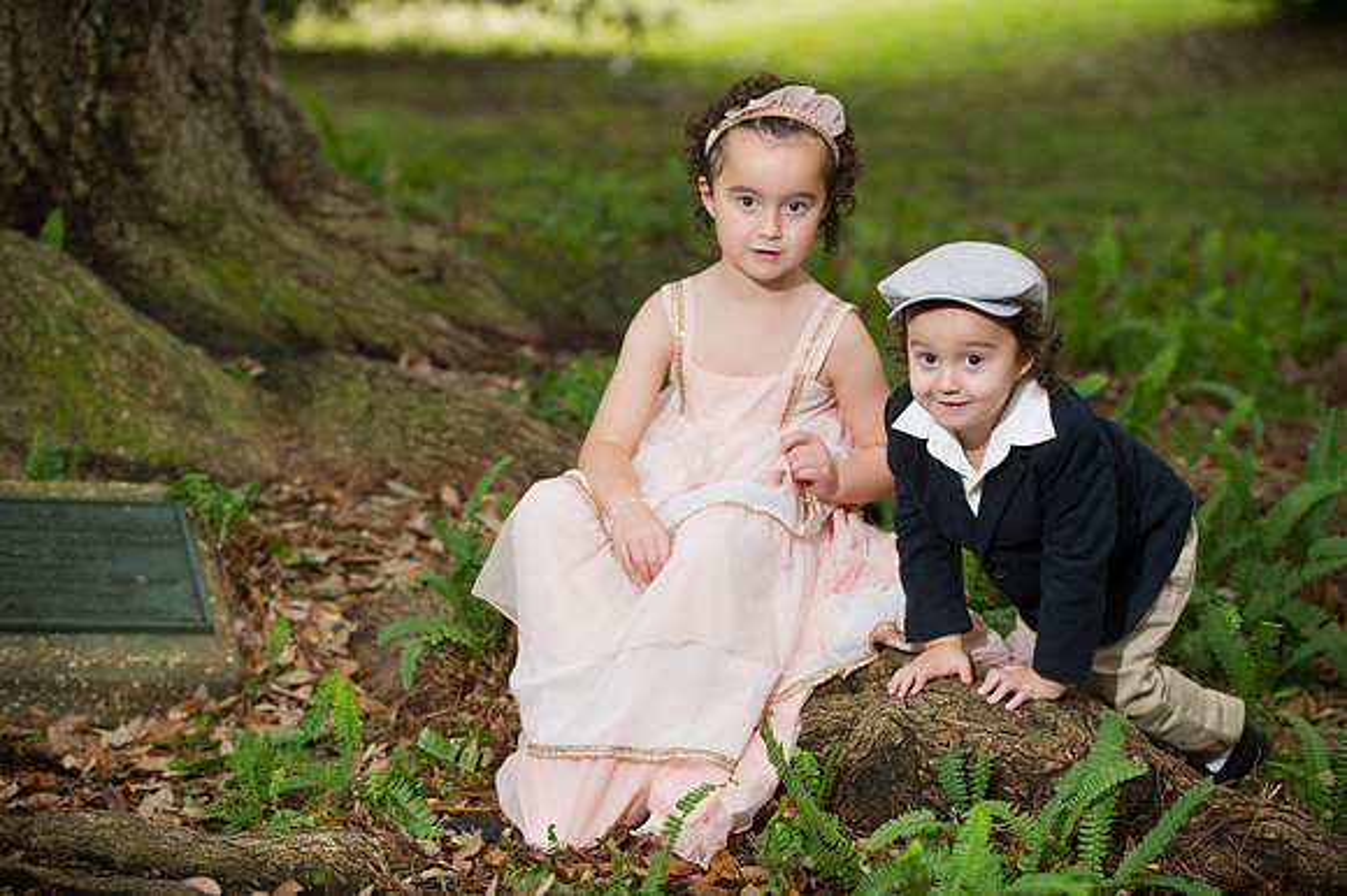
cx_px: 674
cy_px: 448
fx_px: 3926
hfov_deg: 19.5
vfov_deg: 13.0
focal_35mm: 105
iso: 320
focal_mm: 105
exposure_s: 1/250
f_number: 3.2
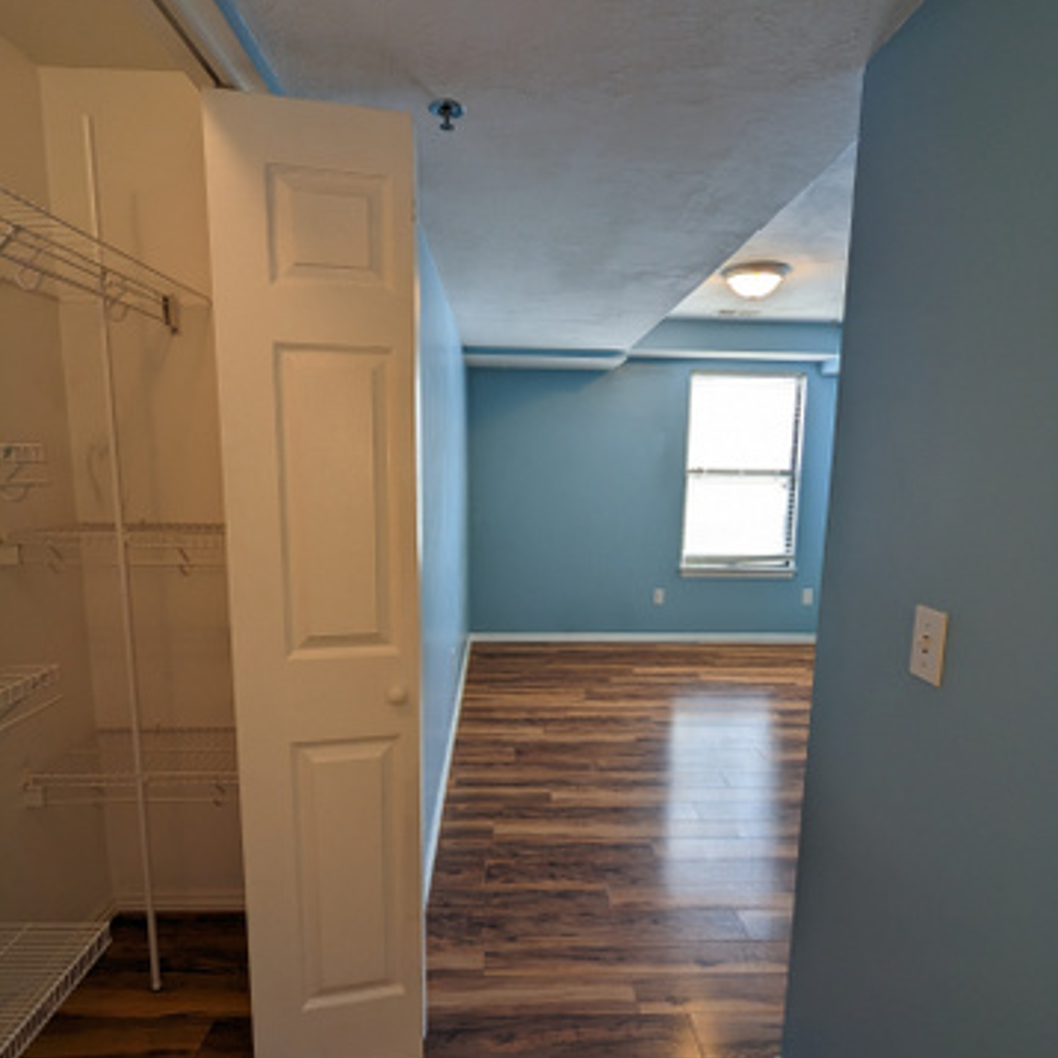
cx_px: 528
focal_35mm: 19
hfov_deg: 77.7
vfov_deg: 77.5
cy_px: 573
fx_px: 657
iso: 92
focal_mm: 2.35
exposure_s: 1/120
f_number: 2.2
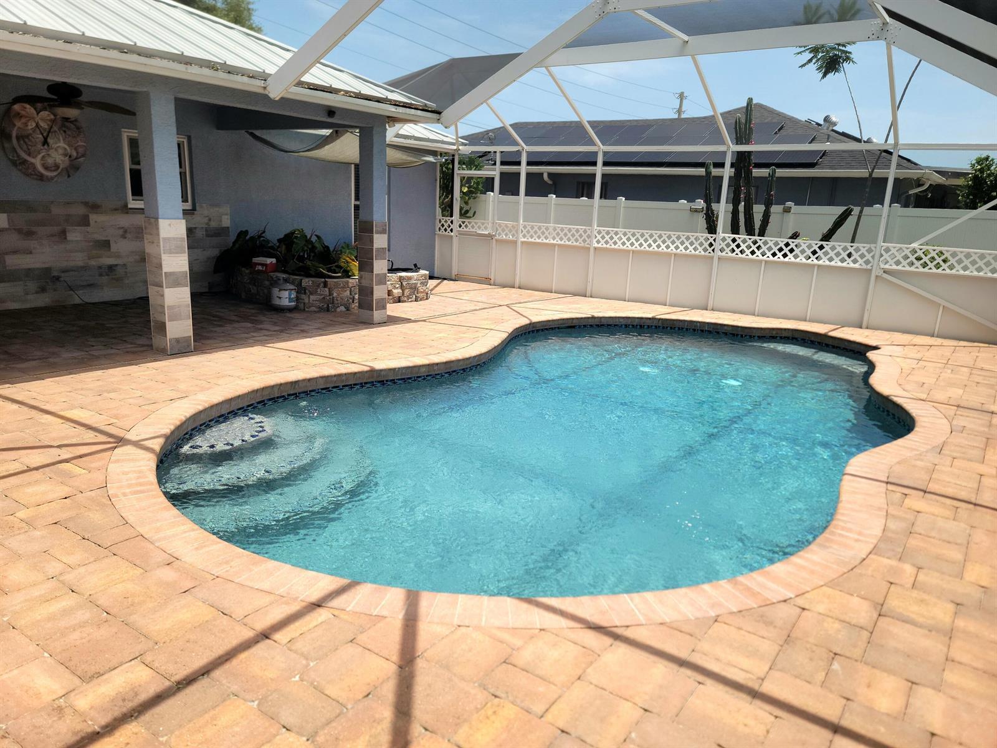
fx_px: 720
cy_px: 374
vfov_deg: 54.9
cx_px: 498
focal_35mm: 25
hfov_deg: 69.4
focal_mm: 7
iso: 20
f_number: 1.8
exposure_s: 1/588
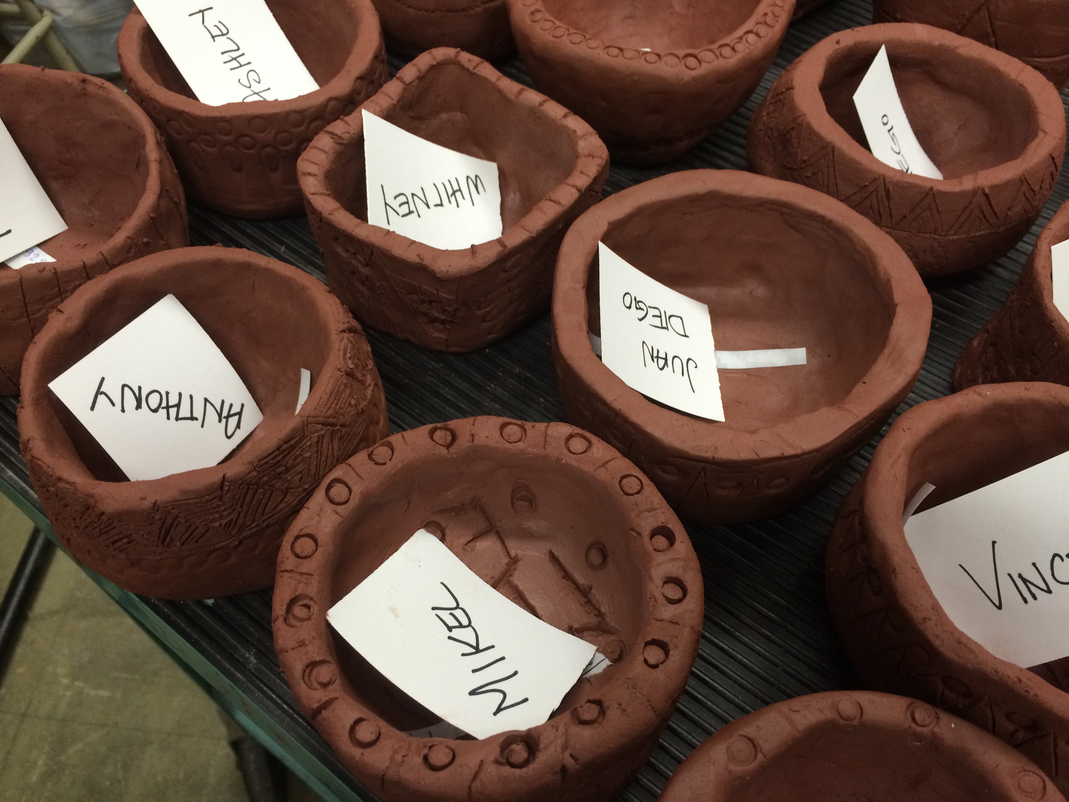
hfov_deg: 61.7
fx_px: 896
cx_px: 534
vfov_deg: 48.2
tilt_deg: -58.0
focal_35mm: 29
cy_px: 401
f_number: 2.2
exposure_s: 1/30
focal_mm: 4.15
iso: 160
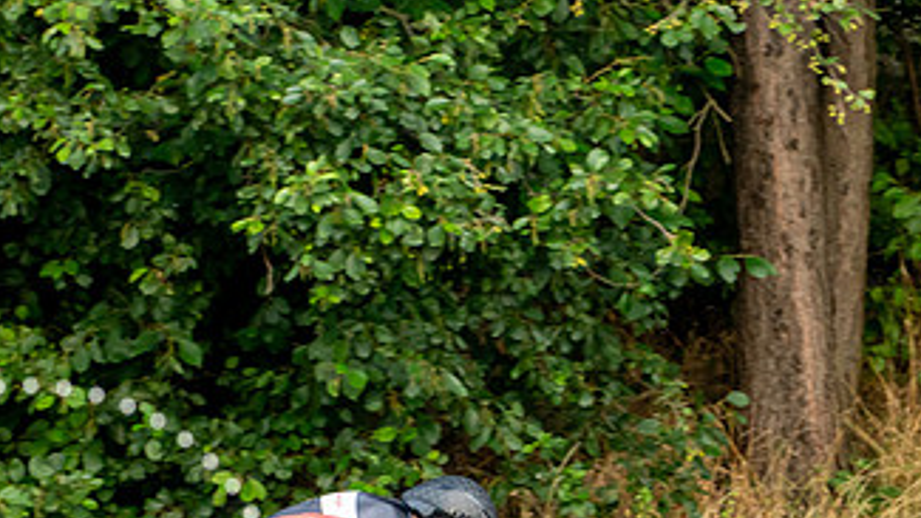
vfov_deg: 2.4
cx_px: 437
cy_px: 472
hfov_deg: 4.3
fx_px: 12165
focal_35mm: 498
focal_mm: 180
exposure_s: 1/1000
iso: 1600
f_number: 4
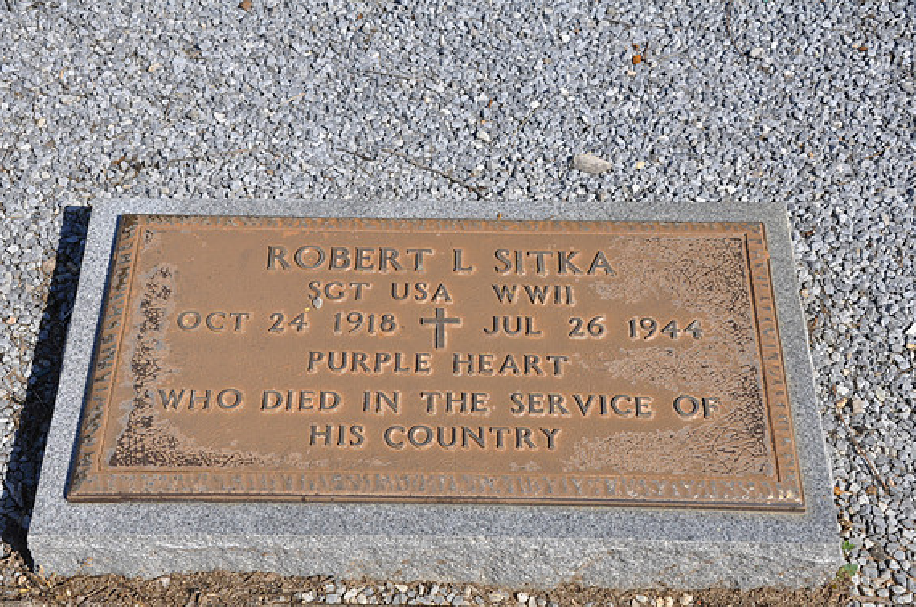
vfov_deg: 23.3
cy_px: 301
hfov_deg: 34.5
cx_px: 456
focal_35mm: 58
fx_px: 1473
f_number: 13
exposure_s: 1/160
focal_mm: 38
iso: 200
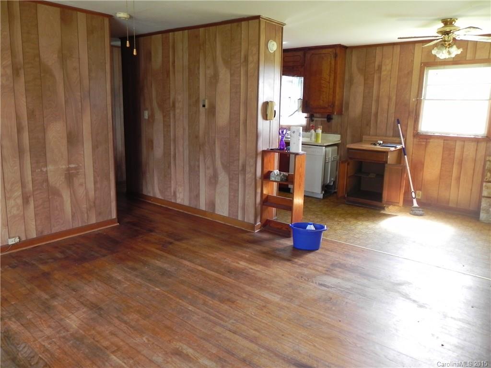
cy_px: 184
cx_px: 246
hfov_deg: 67.3
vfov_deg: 53.1
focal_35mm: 26
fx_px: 369
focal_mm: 4.6
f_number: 2.8
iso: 180
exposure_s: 1/30
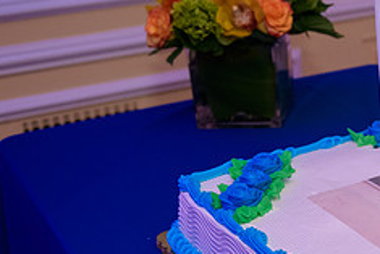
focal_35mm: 79
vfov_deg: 17.1
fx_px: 834
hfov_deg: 23.8
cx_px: 432
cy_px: 208
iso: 1600
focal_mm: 32
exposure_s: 1/125
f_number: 3.2
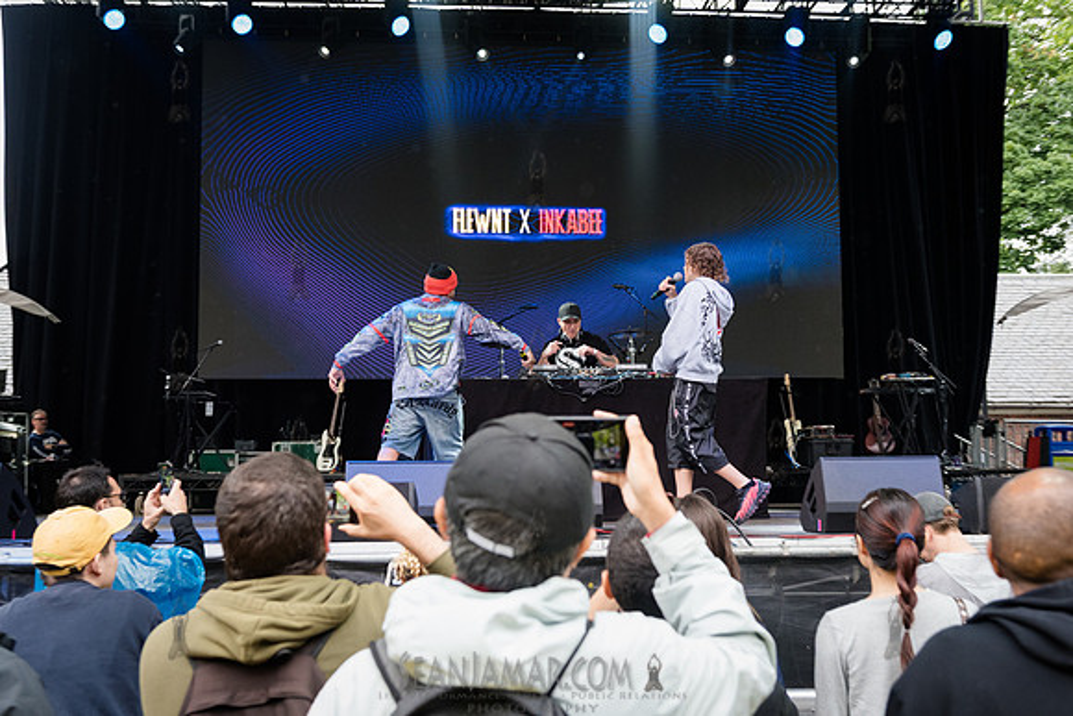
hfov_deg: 48.8
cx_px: 549
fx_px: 1182
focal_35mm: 40
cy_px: 358
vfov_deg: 33.7
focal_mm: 38
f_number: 4.5
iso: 2000
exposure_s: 1/640
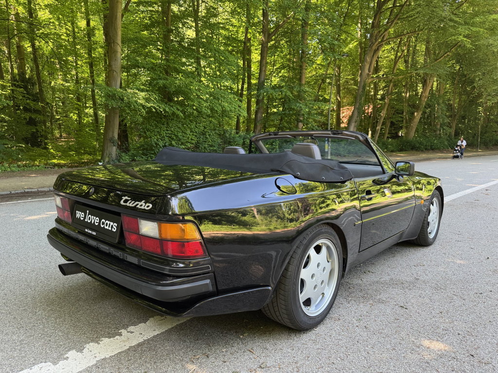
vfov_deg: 56.8
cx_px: 249
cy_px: 186
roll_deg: +1.5
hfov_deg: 71.6
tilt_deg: -8.3
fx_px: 345
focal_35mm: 24
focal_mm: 6.76
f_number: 1.78
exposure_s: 1/121
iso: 160
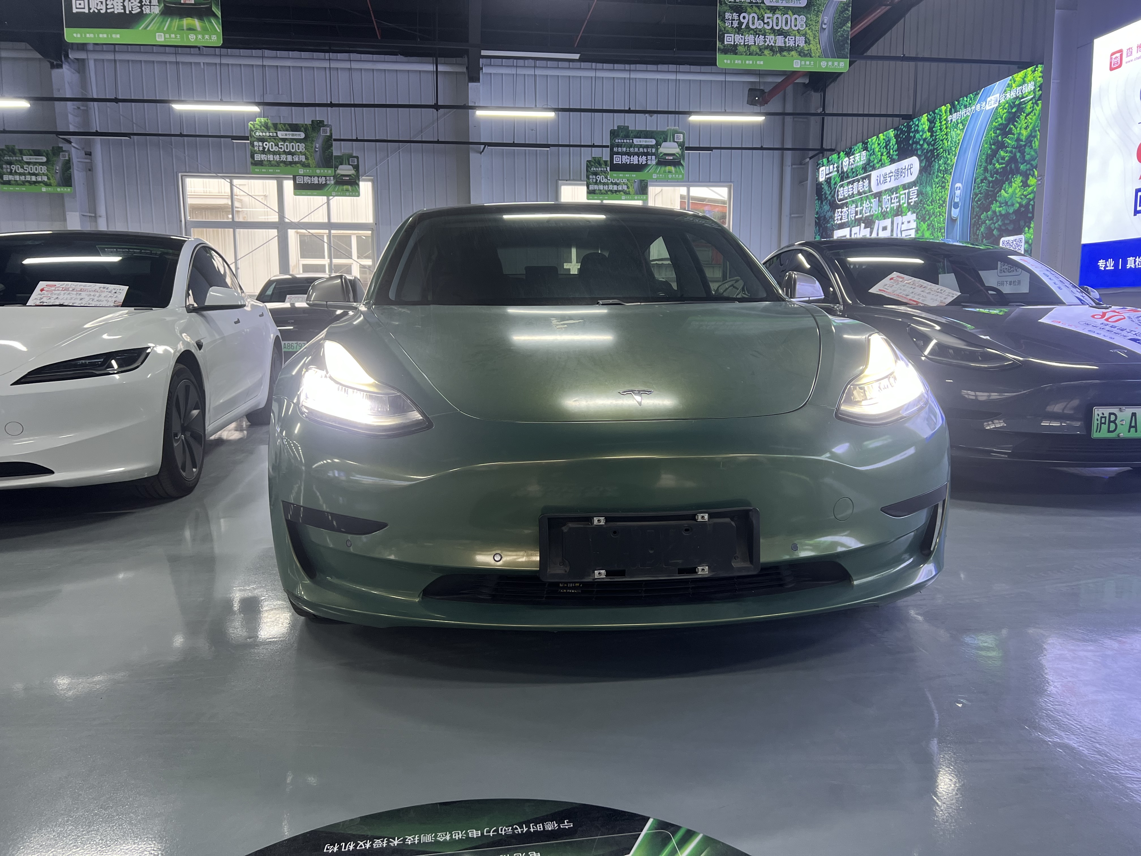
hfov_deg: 67.3
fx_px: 857
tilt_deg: -6.7
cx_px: 570
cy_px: 428
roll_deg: +0.1
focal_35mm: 26
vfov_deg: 53.1
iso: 125
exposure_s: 1/100
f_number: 1.5
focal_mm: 5.7
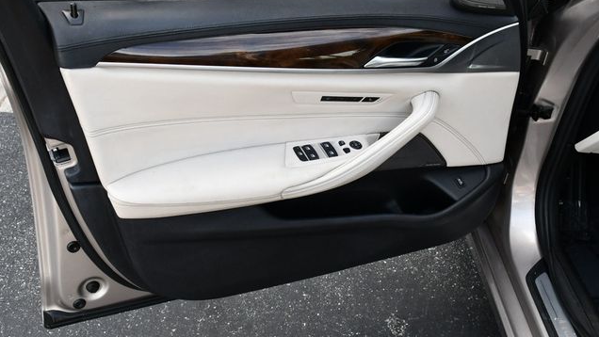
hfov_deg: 52.8
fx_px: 604
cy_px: 147
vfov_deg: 31.2
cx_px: 300
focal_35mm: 38
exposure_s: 1/250
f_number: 5.6
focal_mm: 18
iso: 360
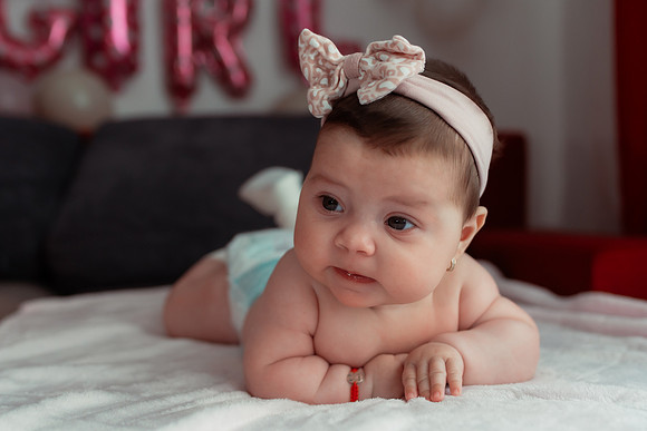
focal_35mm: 37
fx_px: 662
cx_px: 340
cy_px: 227
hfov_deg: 52.1
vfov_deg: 36.1
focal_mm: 35
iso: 800
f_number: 3.2
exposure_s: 1/250
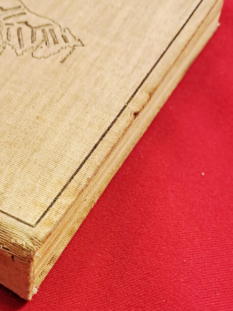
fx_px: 440
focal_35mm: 49
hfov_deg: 29.2
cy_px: 255
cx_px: 57
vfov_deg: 37.3
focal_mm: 4.65
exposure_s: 1/25
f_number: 1.8
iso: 400
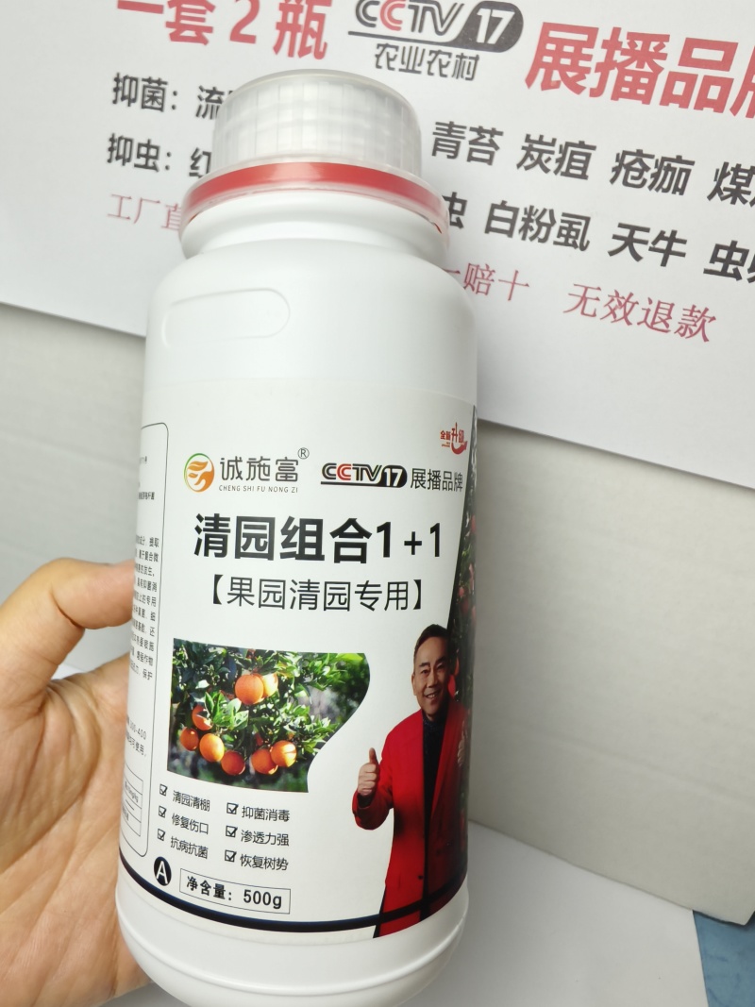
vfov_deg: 69.4
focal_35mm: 25
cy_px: 504
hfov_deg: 54.9
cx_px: 378
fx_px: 727
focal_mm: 2.32
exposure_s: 1/125
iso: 50
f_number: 2
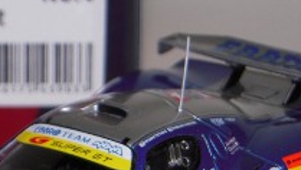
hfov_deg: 11.4
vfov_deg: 6.4
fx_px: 1510
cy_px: 215
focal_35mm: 189
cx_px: 84
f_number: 4.7
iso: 100
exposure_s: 1/50
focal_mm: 14.5
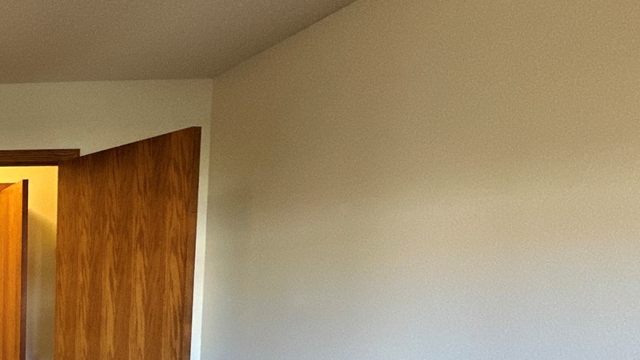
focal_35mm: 39
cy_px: 335
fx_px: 662
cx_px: -156
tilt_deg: -6.5
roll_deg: +0.7
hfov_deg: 37.0
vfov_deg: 29.0
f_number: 2.2
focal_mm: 2.22
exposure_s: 1/60
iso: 250
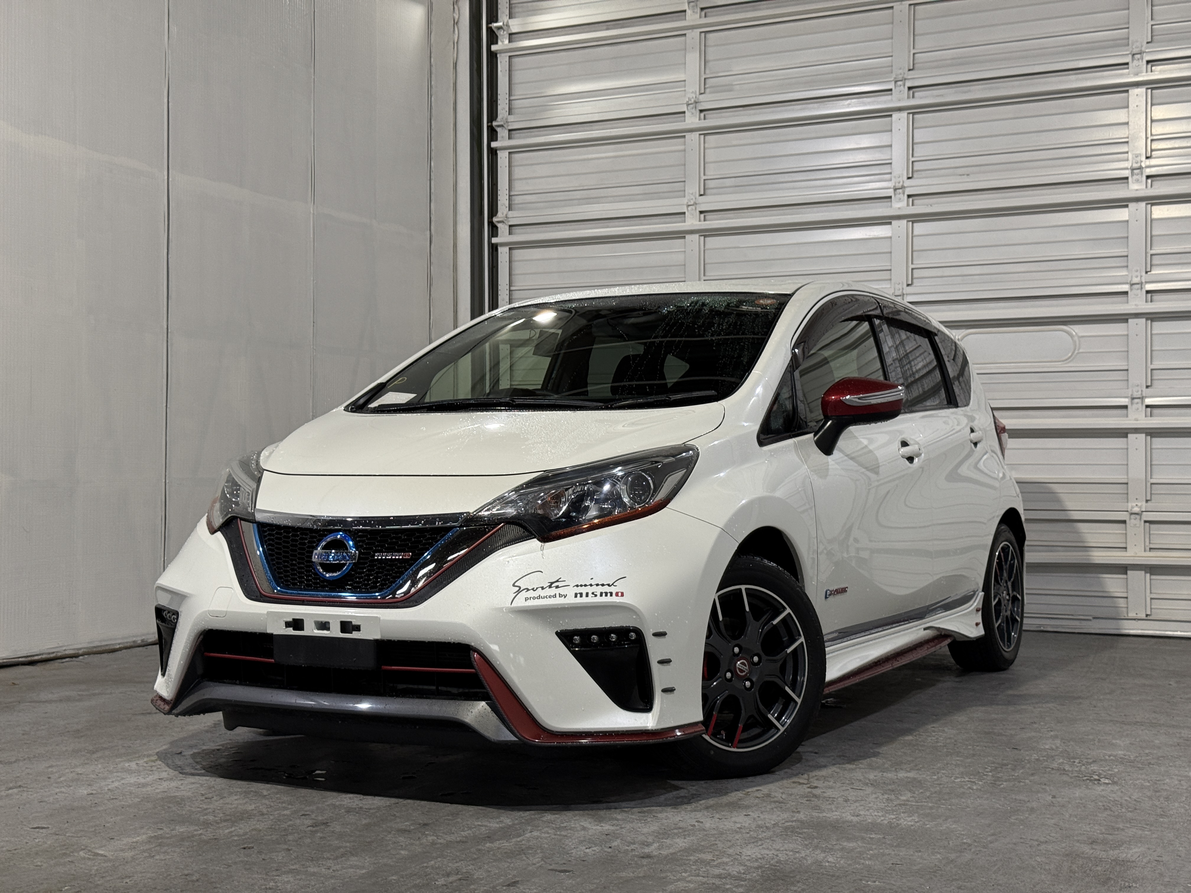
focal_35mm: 48
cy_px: 446
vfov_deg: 30.3
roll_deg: +0.3
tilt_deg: +0.8
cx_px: 596
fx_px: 1651
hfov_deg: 39.7
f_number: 1.78
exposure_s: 1/60
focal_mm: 6.76
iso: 80
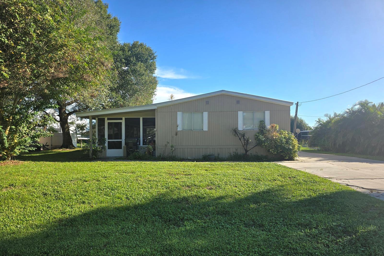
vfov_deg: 53.1
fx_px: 256
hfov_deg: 73.7
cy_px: 138
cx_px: 192
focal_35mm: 24
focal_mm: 6.3
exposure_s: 1/476
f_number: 1.7
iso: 12
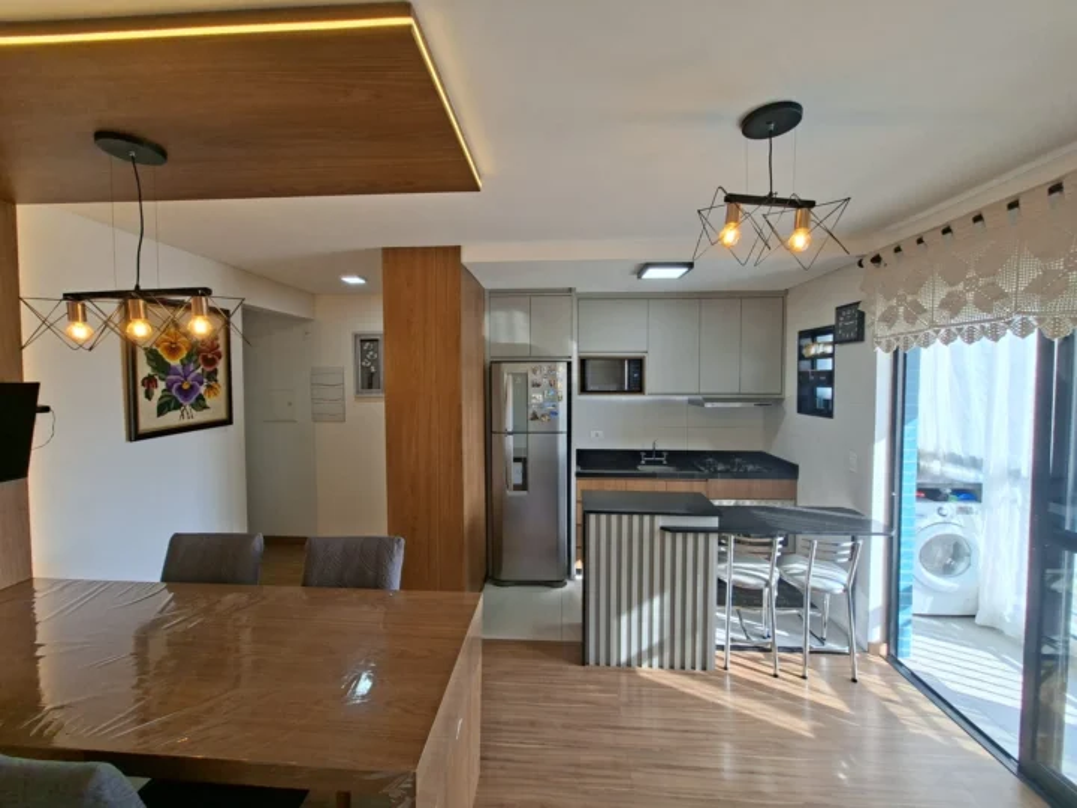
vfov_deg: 89.9
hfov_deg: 106.2
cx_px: 538
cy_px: 404
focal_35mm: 13
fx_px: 404
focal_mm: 1.74
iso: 50
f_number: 2.2
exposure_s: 1/120
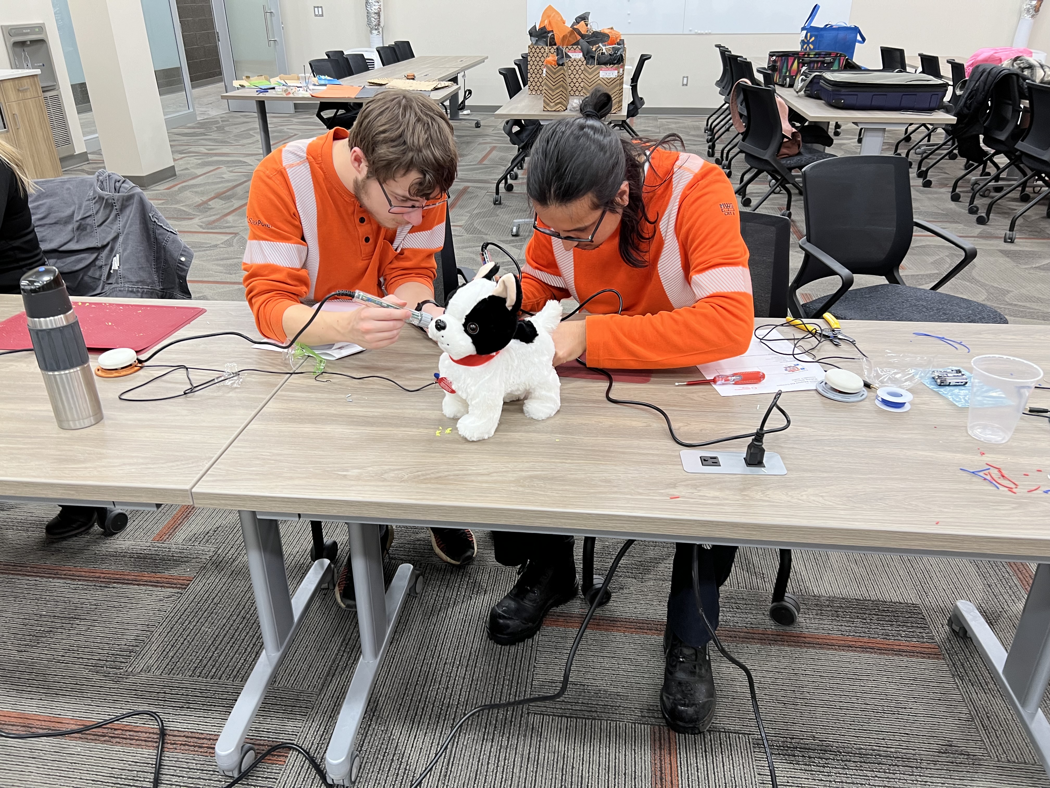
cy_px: 394
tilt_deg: -28.8
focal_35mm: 26
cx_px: 525
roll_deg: -0.4
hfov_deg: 67.3
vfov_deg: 53.1
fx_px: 789
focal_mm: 5.7
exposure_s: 1/60
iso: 80
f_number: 1.5
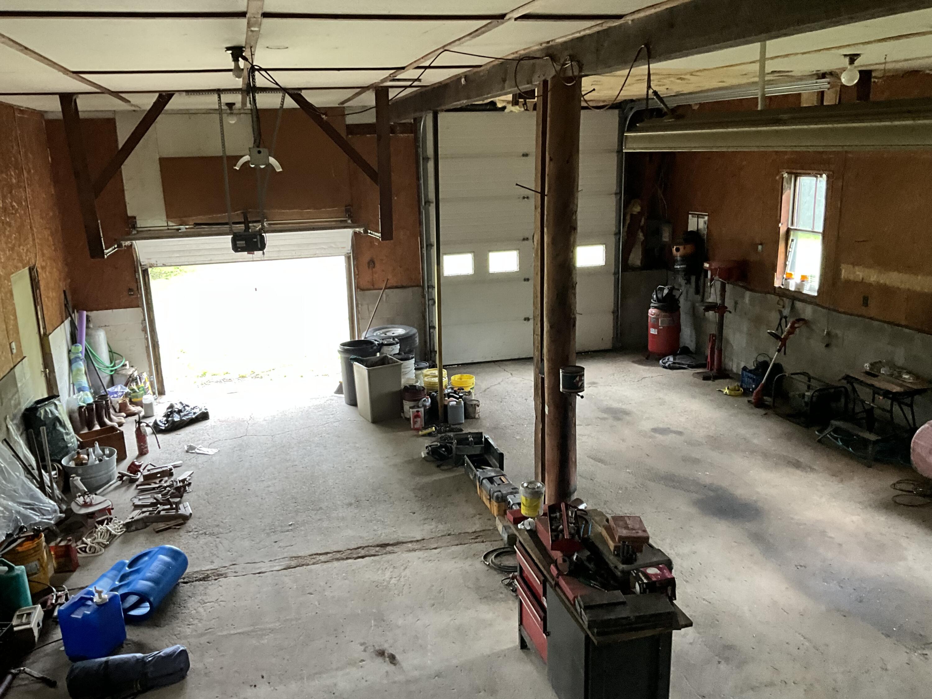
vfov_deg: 48.2
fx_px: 781
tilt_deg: -15.0
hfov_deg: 61.7
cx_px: 466
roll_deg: +2.2
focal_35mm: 29
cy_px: 350
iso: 160
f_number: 1.8
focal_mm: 3
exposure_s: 1/60
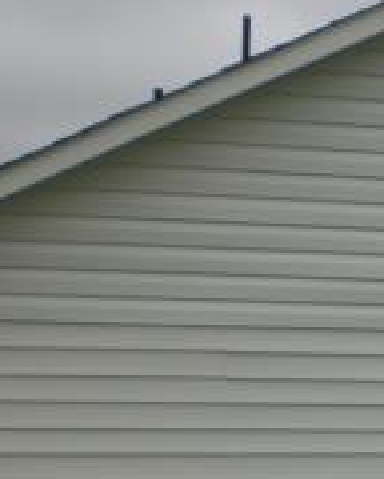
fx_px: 1875
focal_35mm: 132
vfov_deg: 14.5
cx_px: 696
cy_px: 418
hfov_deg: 10.9
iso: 50
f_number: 4.4
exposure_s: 1/500
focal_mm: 6.3
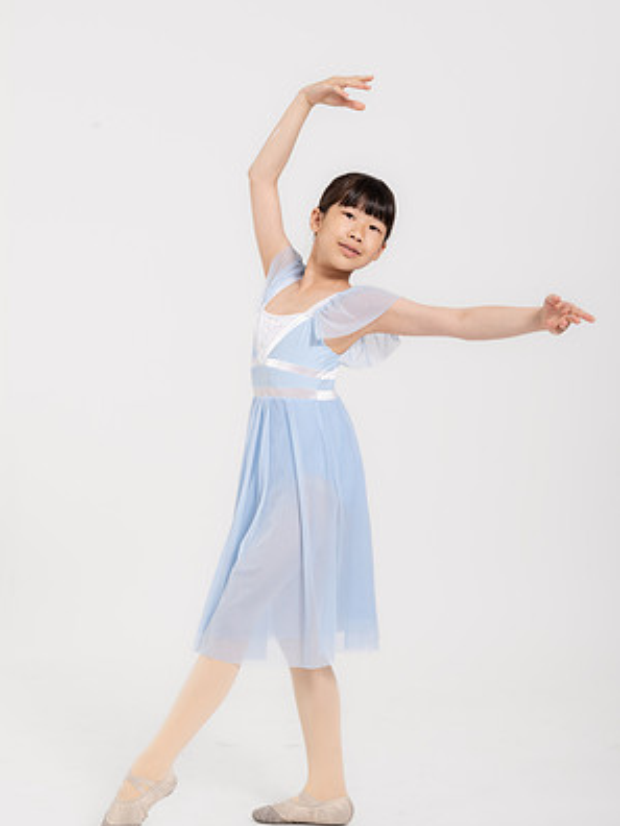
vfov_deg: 27.4
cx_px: 311
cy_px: 432
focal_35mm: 71
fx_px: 1696
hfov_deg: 20.7
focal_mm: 65
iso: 400
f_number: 10
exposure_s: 1/160
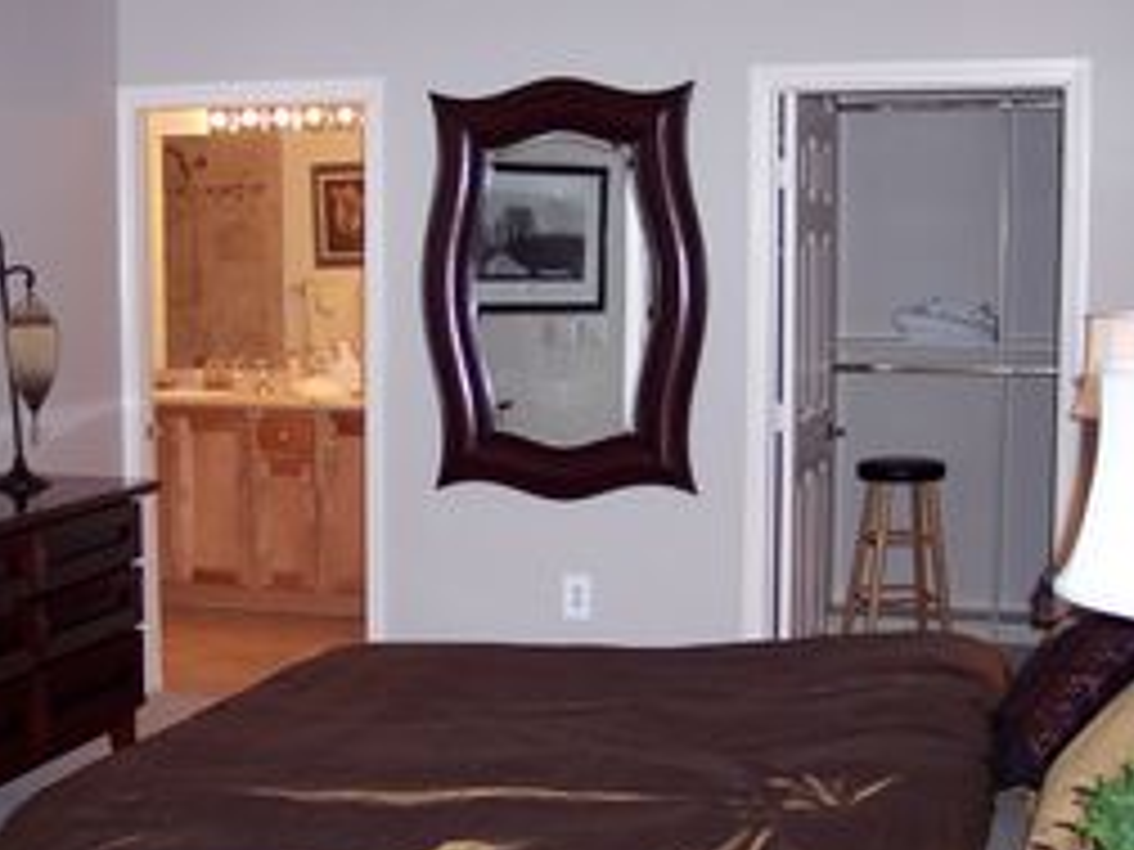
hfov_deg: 33.7
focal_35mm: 57
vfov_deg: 25.7
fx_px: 1867
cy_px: 450
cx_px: 459
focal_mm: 8
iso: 140
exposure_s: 1/60
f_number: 2.8
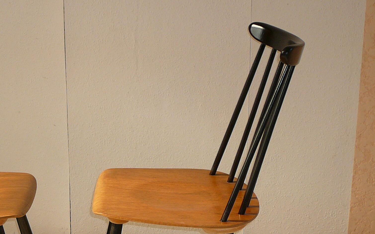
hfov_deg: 25.1
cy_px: 209
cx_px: 71
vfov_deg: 15.9
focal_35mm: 81
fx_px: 828
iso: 80
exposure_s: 1/80
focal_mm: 6.7
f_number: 3.2
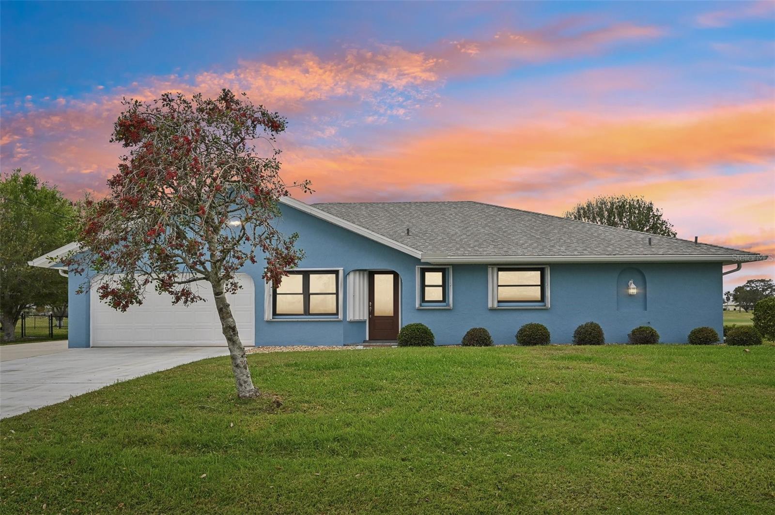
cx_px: 388
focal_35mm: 23
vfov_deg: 55.0
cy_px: 258
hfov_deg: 76.2
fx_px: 495
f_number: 8
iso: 400
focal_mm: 23
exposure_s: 1/400
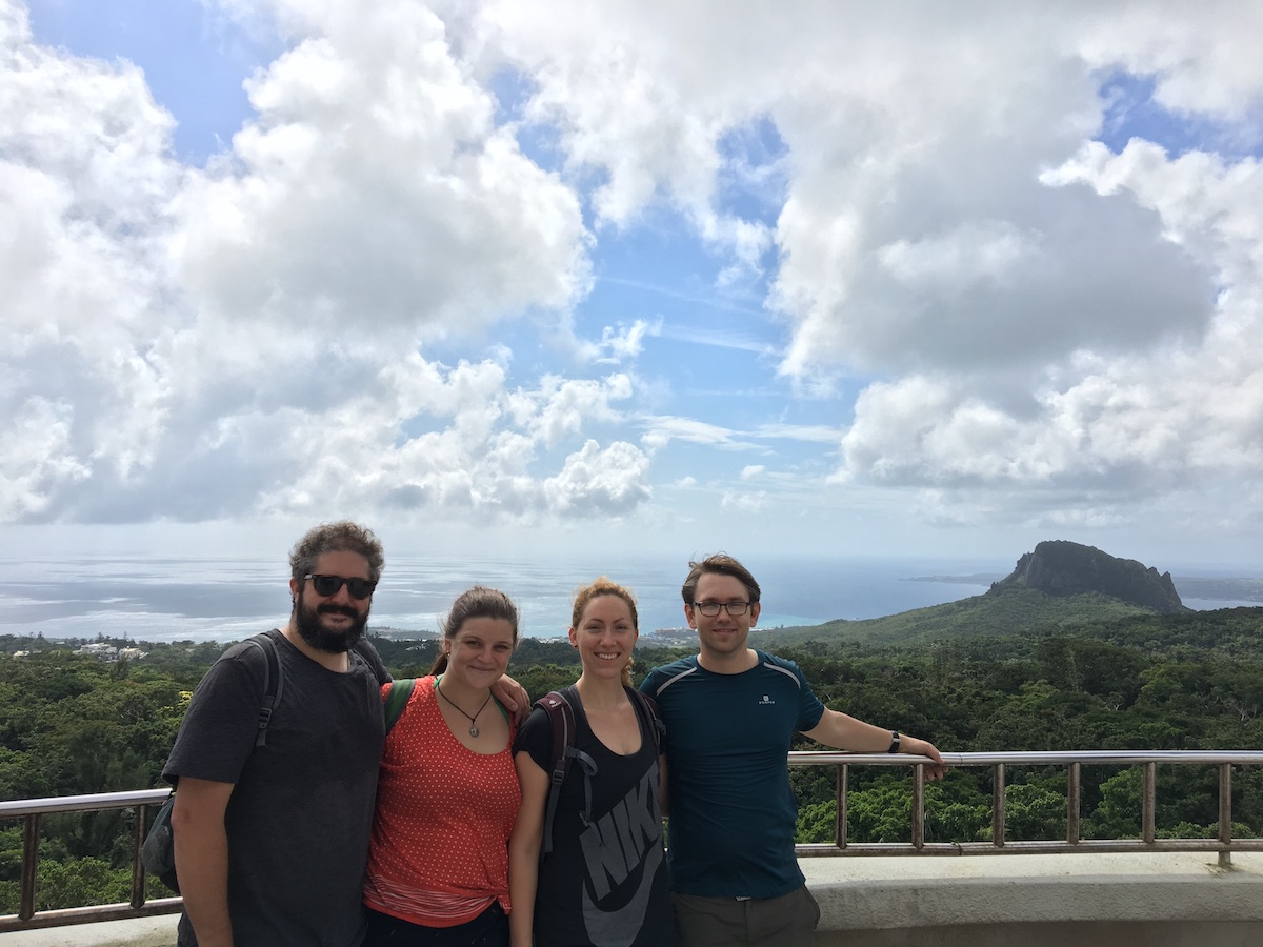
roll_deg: -0.8
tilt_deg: +3.4
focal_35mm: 29
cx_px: 632
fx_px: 1058
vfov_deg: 48.2
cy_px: 474
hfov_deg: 61.7
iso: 25
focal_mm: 4.15
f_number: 2.2
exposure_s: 1/2481
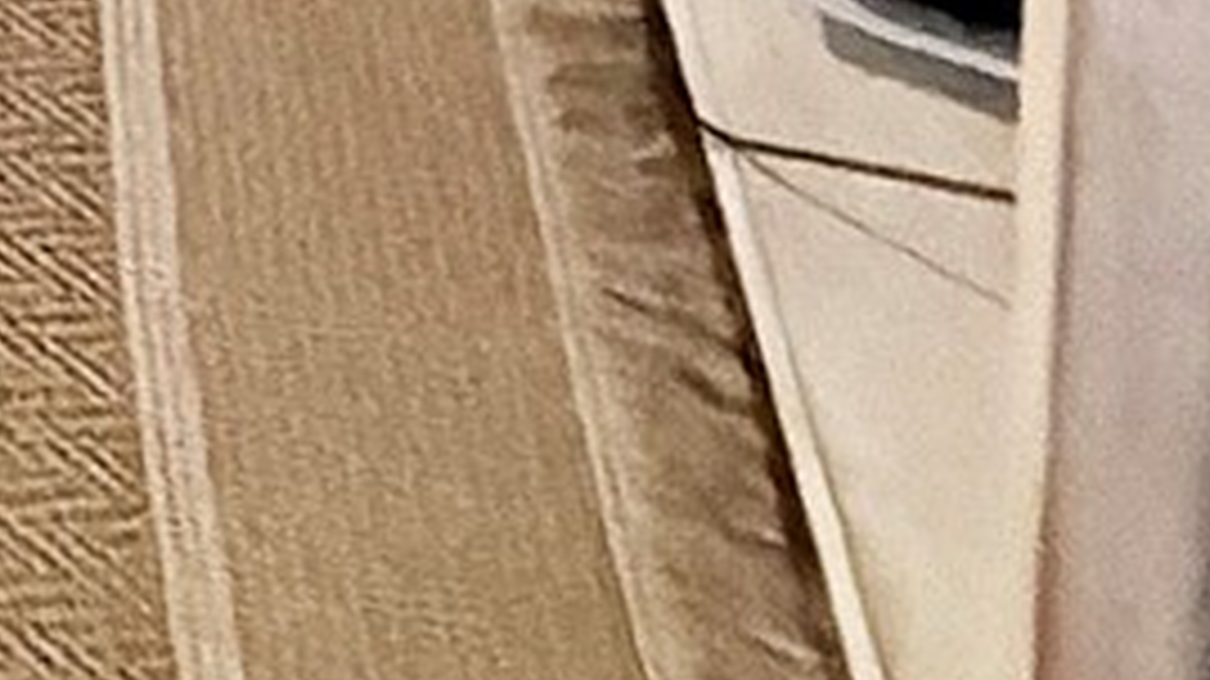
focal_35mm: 116
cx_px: -2276
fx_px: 3720
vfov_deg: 6.2
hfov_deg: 11.7
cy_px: -2752
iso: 800
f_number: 2.2
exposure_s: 1/60
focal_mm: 2.22
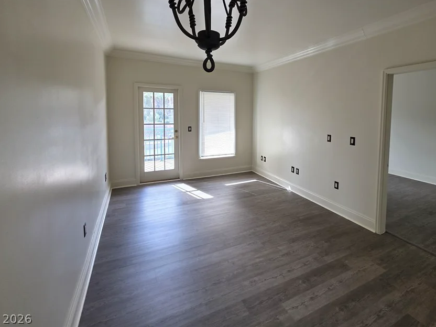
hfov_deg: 94.1
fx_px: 202
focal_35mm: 16
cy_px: 126
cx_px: 243
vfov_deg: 77.0
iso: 80
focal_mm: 2.2
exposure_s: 1/120
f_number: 1.9
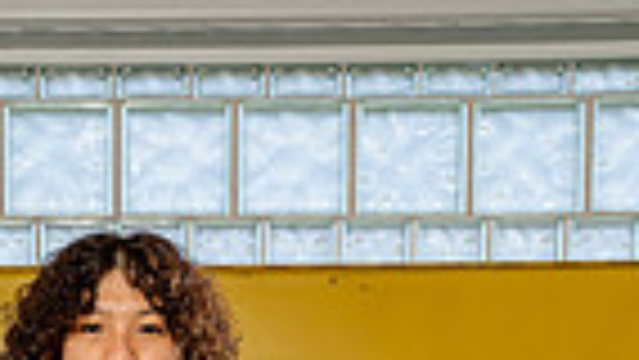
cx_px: 162
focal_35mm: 136
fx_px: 2305
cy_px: 1004
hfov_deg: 15.7
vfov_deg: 7.9
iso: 200
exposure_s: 1/200
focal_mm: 41
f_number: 8
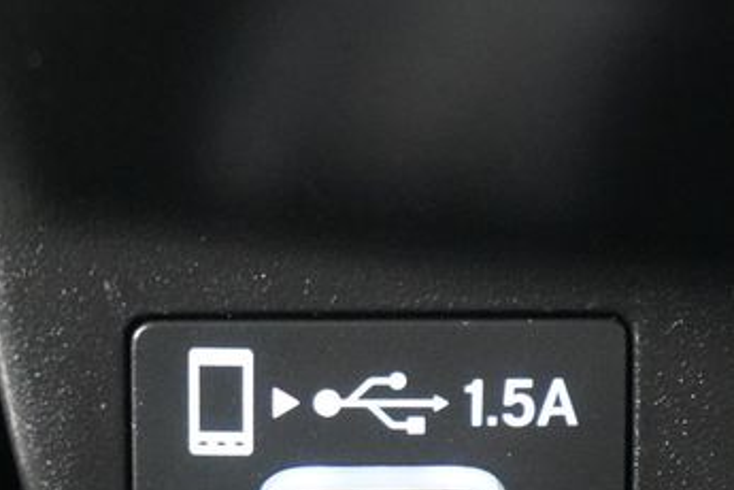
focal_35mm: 130
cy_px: 416
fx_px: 2650
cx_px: 419
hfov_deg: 15.8
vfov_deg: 10.5
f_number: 5.6
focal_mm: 47
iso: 12800
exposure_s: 1/60
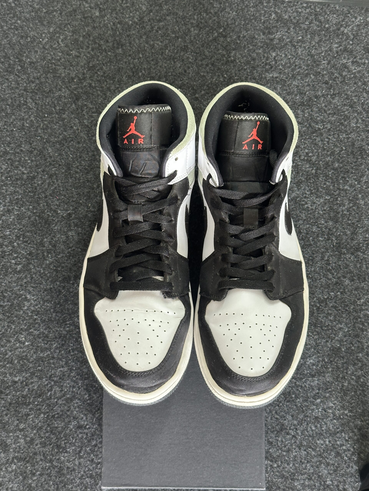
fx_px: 682
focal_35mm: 48
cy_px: 246
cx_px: 184
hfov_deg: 30.3
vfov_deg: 39.7
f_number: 1.78
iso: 250
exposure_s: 1/50
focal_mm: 6.86
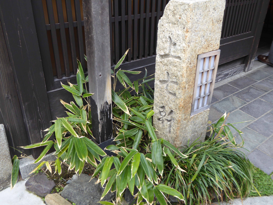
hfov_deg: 58.4
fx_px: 244
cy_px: 102
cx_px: 136
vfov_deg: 45.4
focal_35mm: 31
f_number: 3.5
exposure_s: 1/60
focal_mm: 5.4
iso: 100
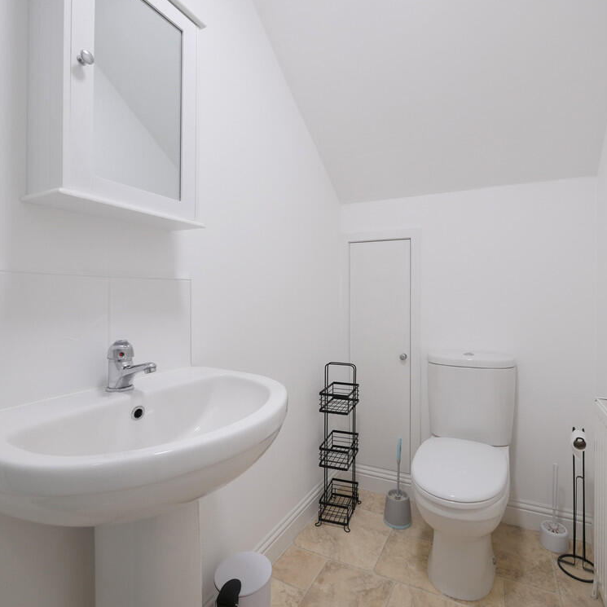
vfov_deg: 84.0
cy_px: 308
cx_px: 337
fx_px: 337
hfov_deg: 83.7
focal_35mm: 17
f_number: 4
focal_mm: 7
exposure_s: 1/60
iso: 500
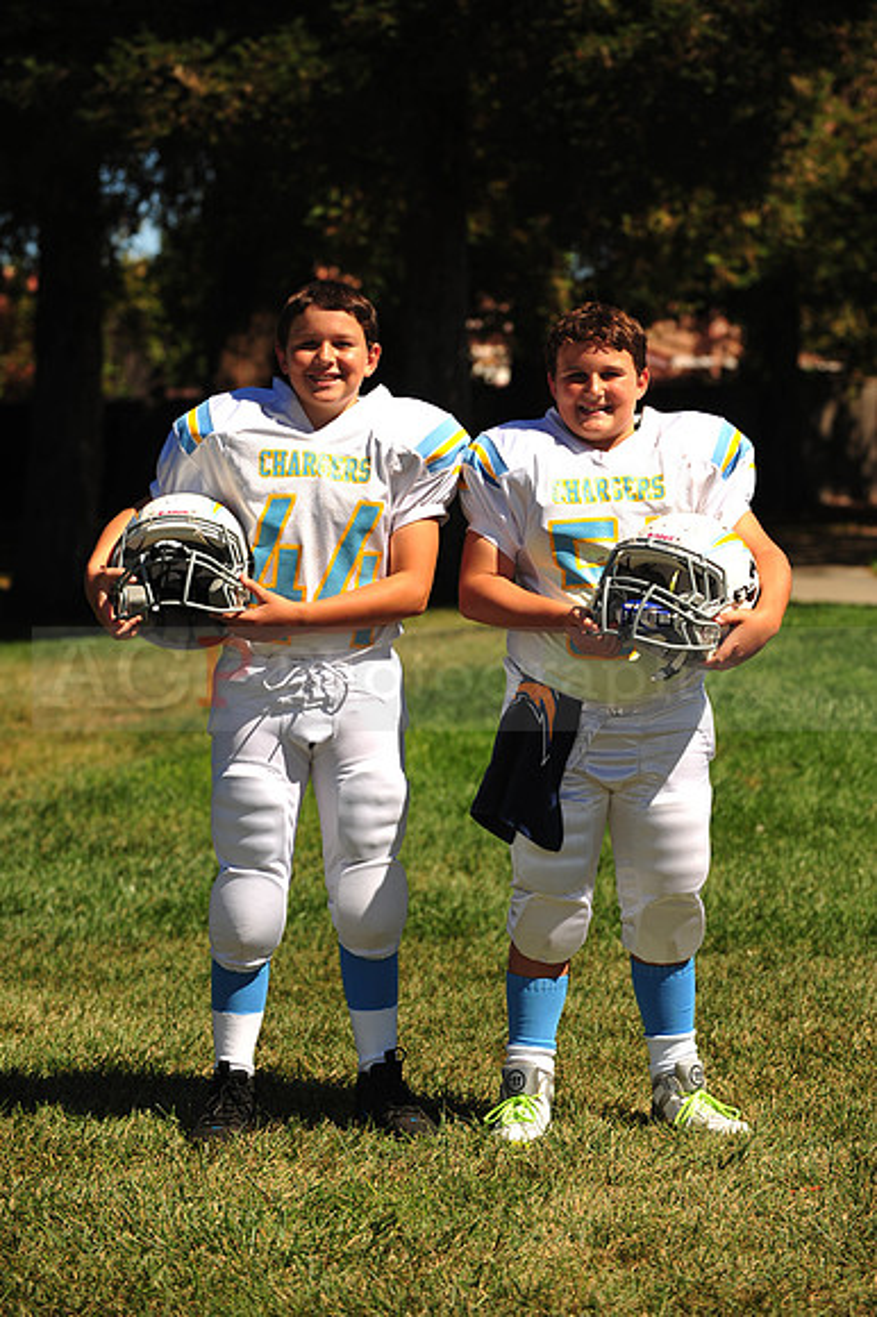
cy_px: 658
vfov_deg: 19.5
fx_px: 3841
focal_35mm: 105
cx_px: 438
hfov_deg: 13.0
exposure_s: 1/1000
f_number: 5
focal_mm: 105
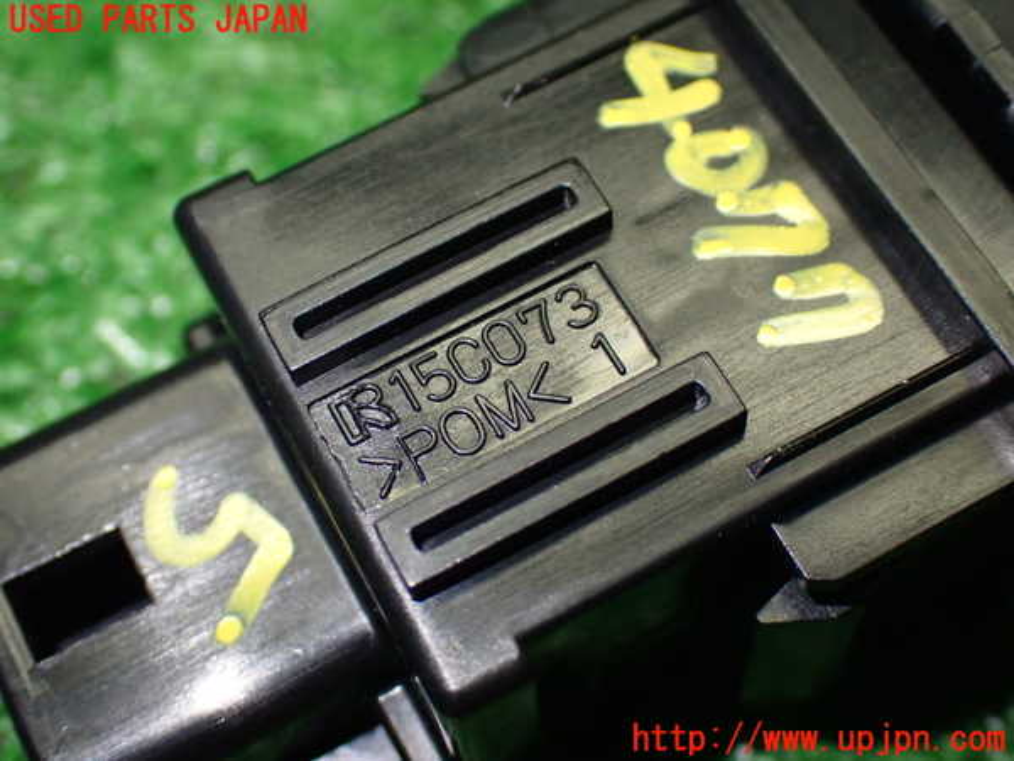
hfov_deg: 33.2
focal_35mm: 58
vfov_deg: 25.2
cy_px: 380
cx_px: 507
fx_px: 1699
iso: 800
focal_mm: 10.35
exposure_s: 1/160
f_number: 3.5
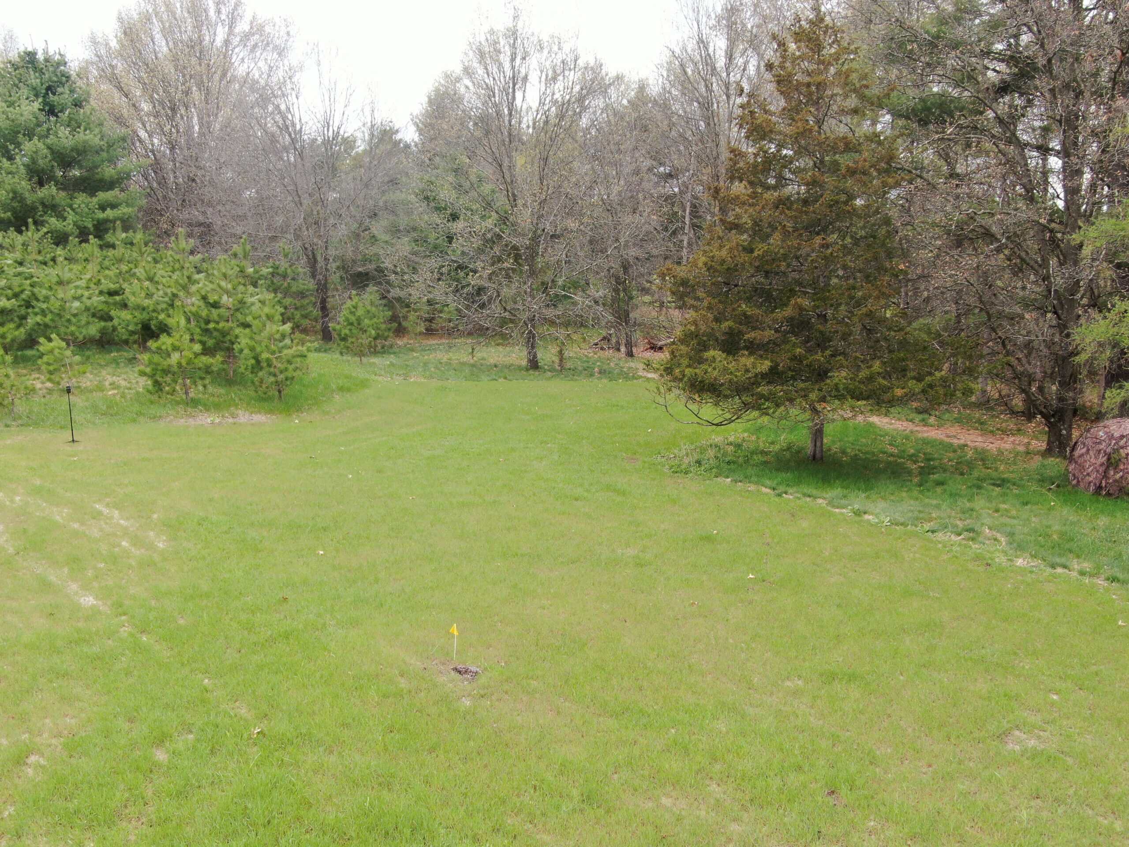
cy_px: 424
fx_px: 1044
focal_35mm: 32
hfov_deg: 56.8
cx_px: 564
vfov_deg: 44.2
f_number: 3.1
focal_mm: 5.45
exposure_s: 1/160
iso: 100
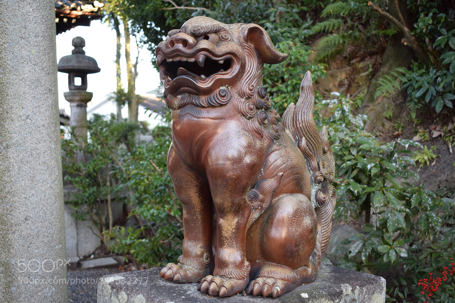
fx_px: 588
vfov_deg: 28.9
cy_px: 152
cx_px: 228
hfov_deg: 42.3
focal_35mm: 46
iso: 400
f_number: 4.5
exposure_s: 1/80
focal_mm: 31
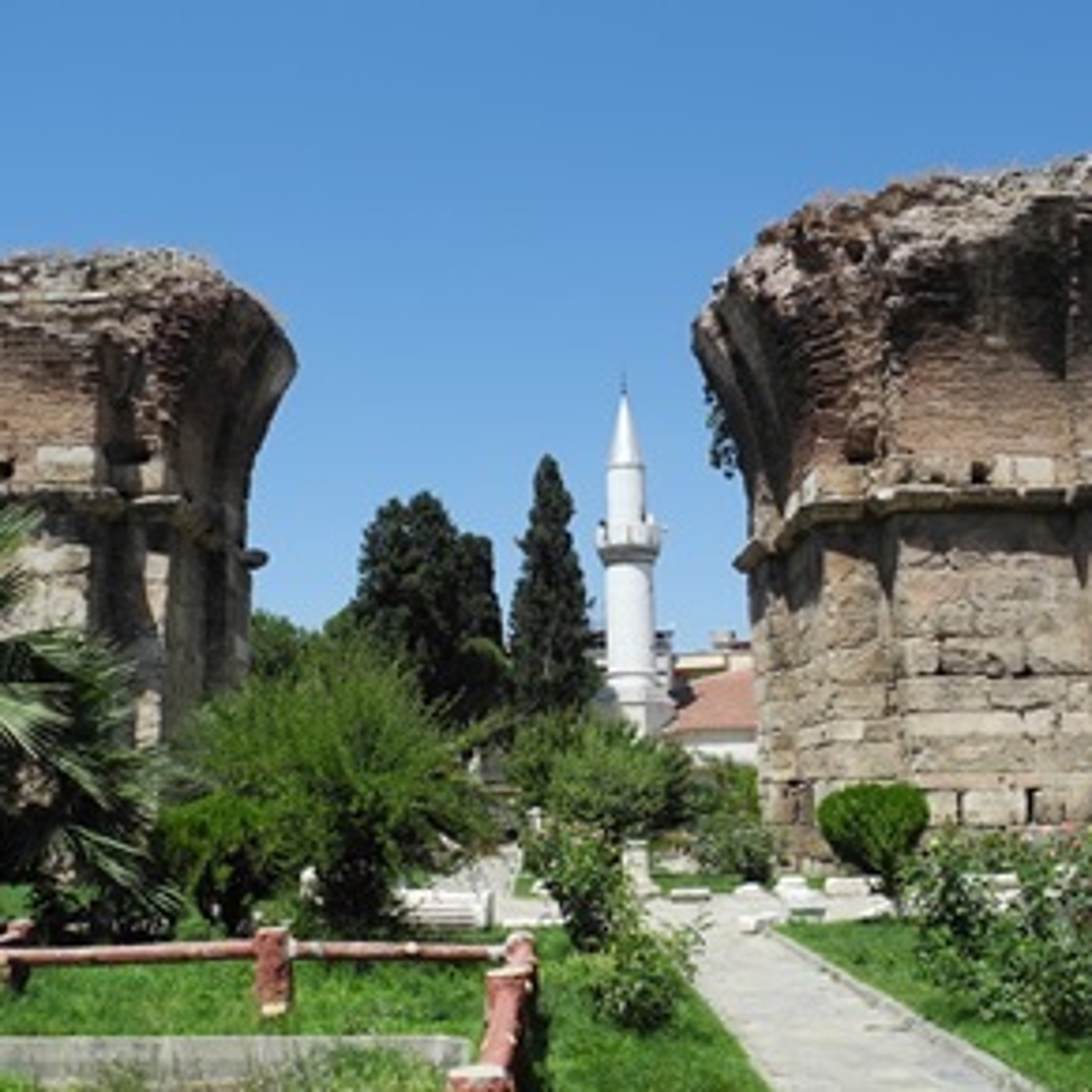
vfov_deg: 48.4
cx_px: 570
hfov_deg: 48.4
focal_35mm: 34
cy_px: 533
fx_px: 1213
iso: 100
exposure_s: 1/912
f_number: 4
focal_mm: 6
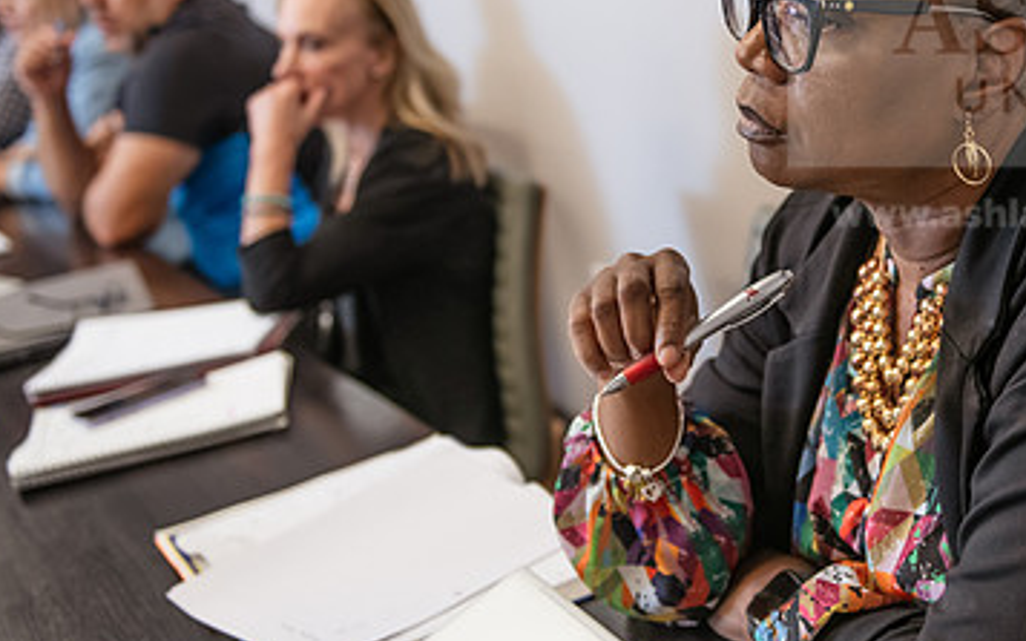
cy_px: 275
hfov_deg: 32.2
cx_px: 701
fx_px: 1761
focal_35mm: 63
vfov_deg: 20.6
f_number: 2.8
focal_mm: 38
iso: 800
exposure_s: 1/160
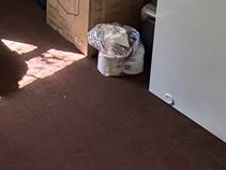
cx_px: 33
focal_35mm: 68
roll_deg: -1.6
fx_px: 444
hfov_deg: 27.8
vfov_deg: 18.6
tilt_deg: -14.7
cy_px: -99
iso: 320
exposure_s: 1/93
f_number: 2.2
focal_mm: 2.22
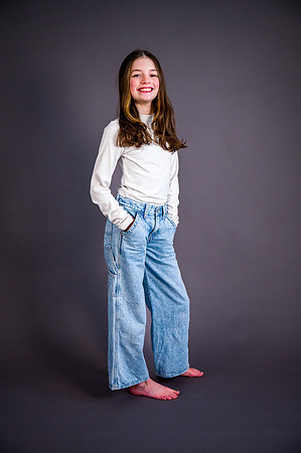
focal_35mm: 48
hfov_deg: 28.0
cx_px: 150
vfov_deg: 41.2
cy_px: 226
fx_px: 603
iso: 1000
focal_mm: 48
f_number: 3.5
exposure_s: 1/200
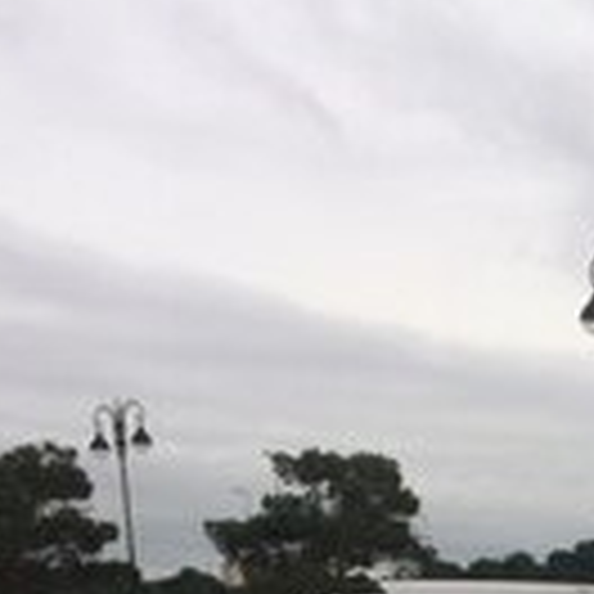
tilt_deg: -13.8
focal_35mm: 96
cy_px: 1080
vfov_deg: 15.5
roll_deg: -0.1
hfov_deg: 17.5
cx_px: 657
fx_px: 1864
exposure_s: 1/1953
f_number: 2.2
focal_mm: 4.15
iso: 32
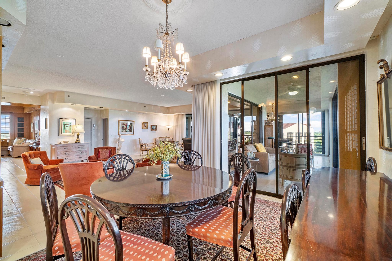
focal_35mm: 15
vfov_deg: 77.3
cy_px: 130
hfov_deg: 100.4
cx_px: 196
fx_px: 163
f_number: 11
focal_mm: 10
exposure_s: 1.3
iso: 200
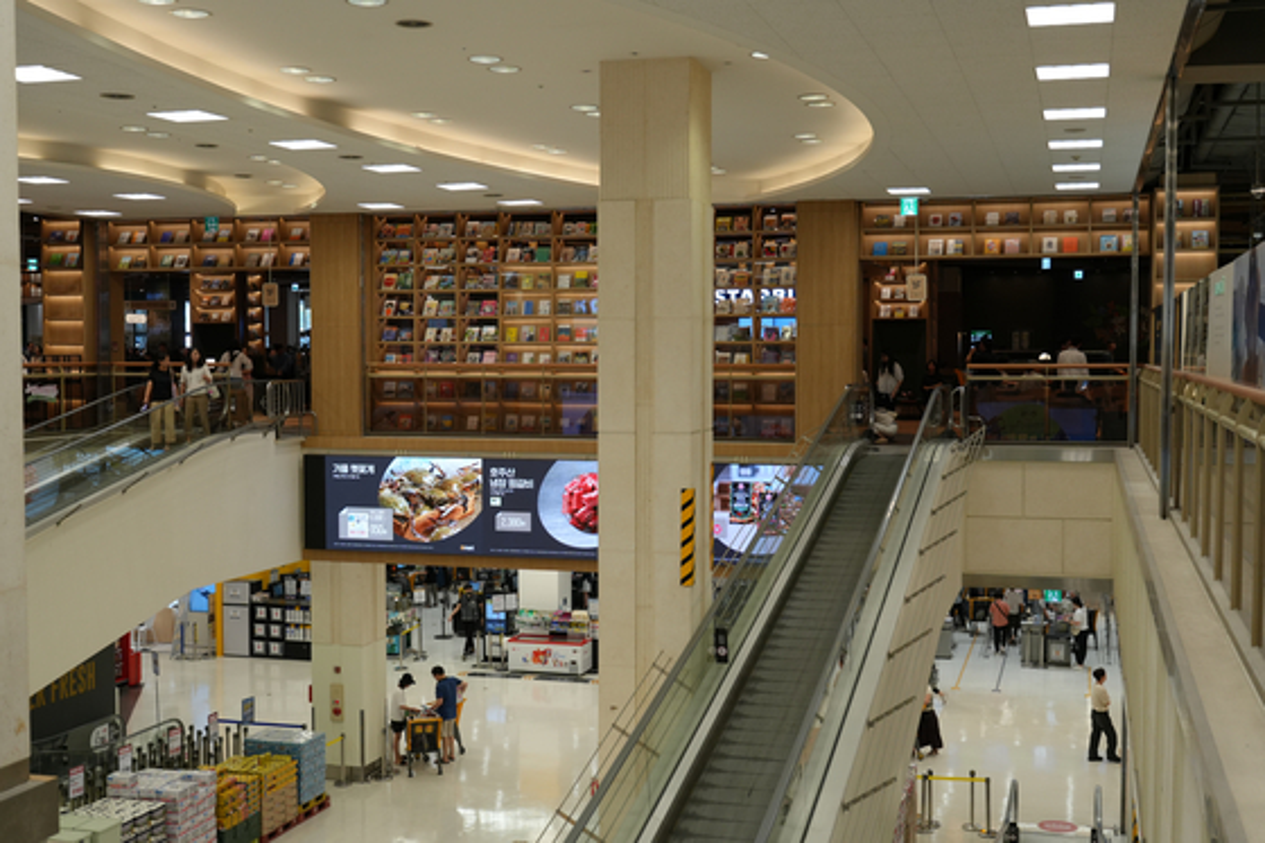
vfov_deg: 31.2
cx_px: 632
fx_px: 1510
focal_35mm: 43
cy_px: 422
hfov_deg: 45.4
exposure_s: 1/500
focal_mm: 43
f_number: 4
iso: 1250
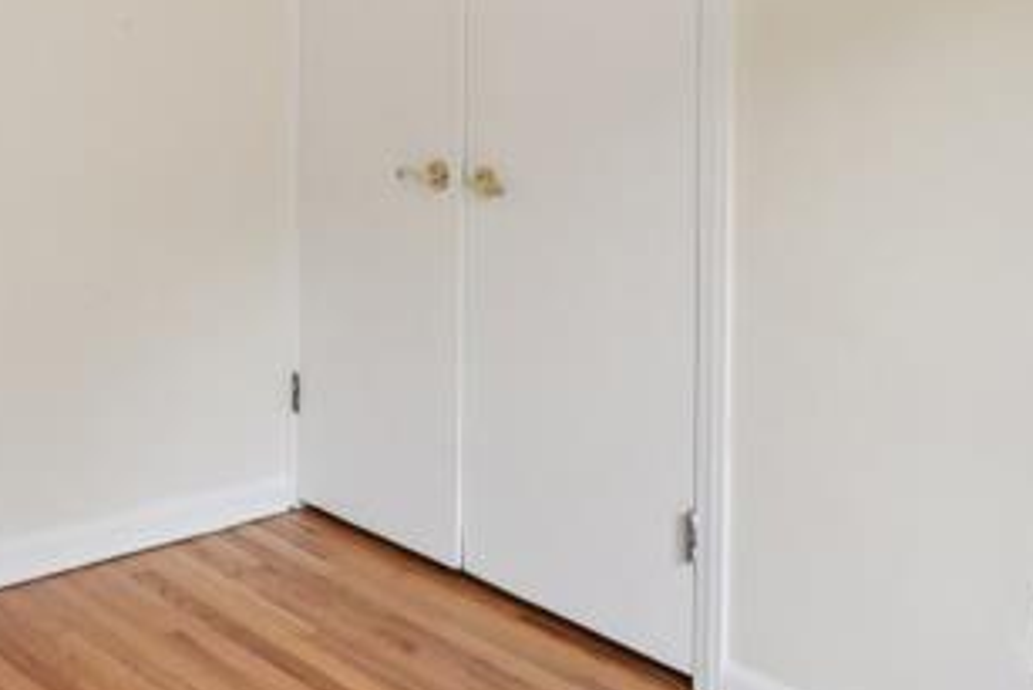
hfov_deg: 38.5
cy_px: 30
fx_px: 1435
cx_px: 246
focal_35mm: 50
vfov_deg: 25.9
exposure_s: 1/30
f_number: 8
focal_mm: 10
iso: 640
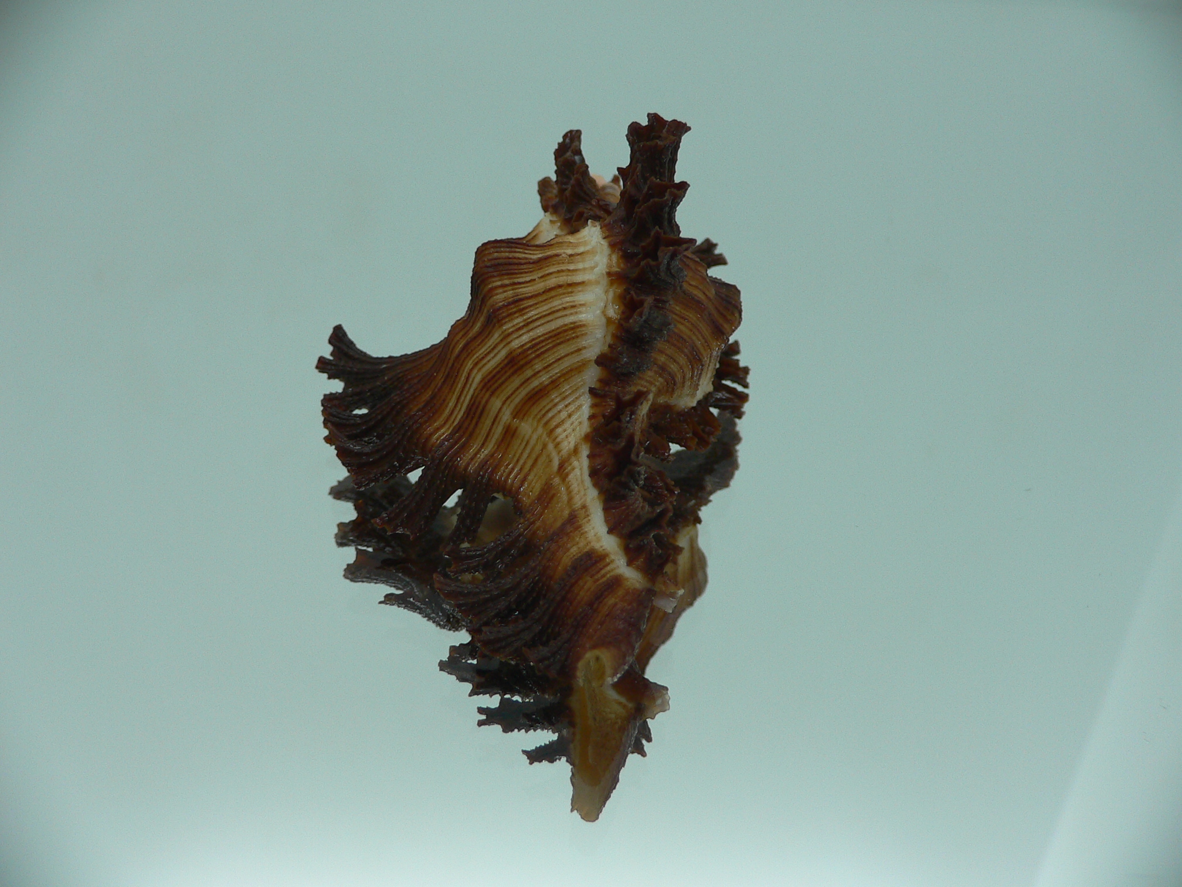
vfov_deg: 40.7
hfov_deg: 52.6
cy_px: 444
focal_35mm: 35
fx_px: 1195
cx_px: 591
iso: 80
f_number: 2.8
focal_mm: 4.6
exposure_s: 1/60
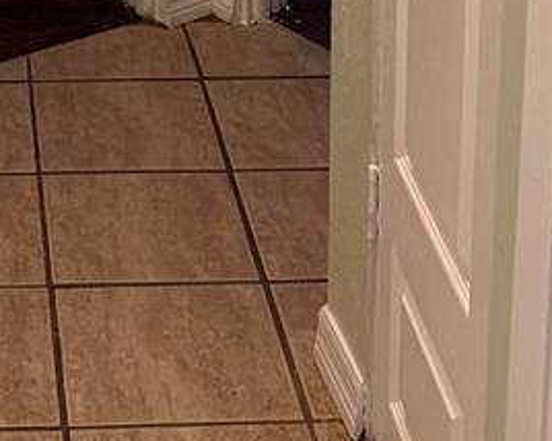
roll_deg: +0.3
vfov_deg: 13.0
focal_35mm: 105
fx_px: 1714
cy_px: -408
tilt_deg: -8.9
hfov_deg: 17.8
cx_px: -16
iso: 250
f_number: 1.78
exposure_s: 1/60
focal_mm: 6.76
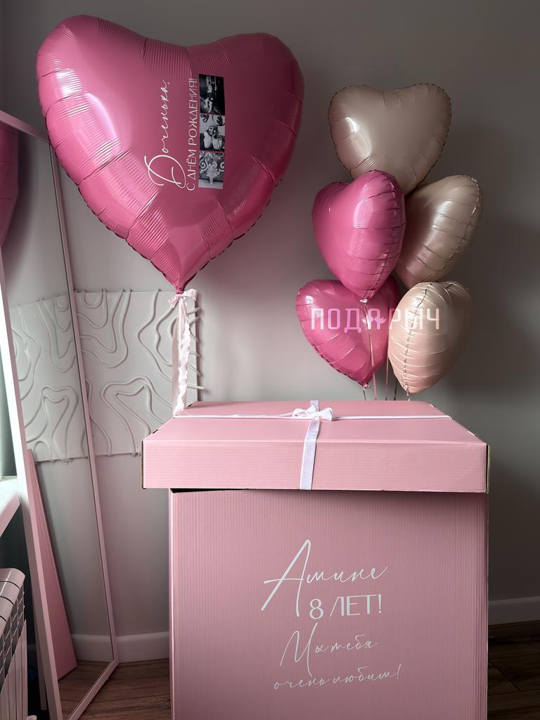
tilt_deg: -4.3
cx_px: 270
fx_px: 707
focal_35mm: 34
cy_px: 360
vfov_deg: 54.0
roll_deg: +1.2
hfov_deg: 41.8
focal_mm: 6.76
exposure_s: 1/121
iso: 80
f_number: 1.78
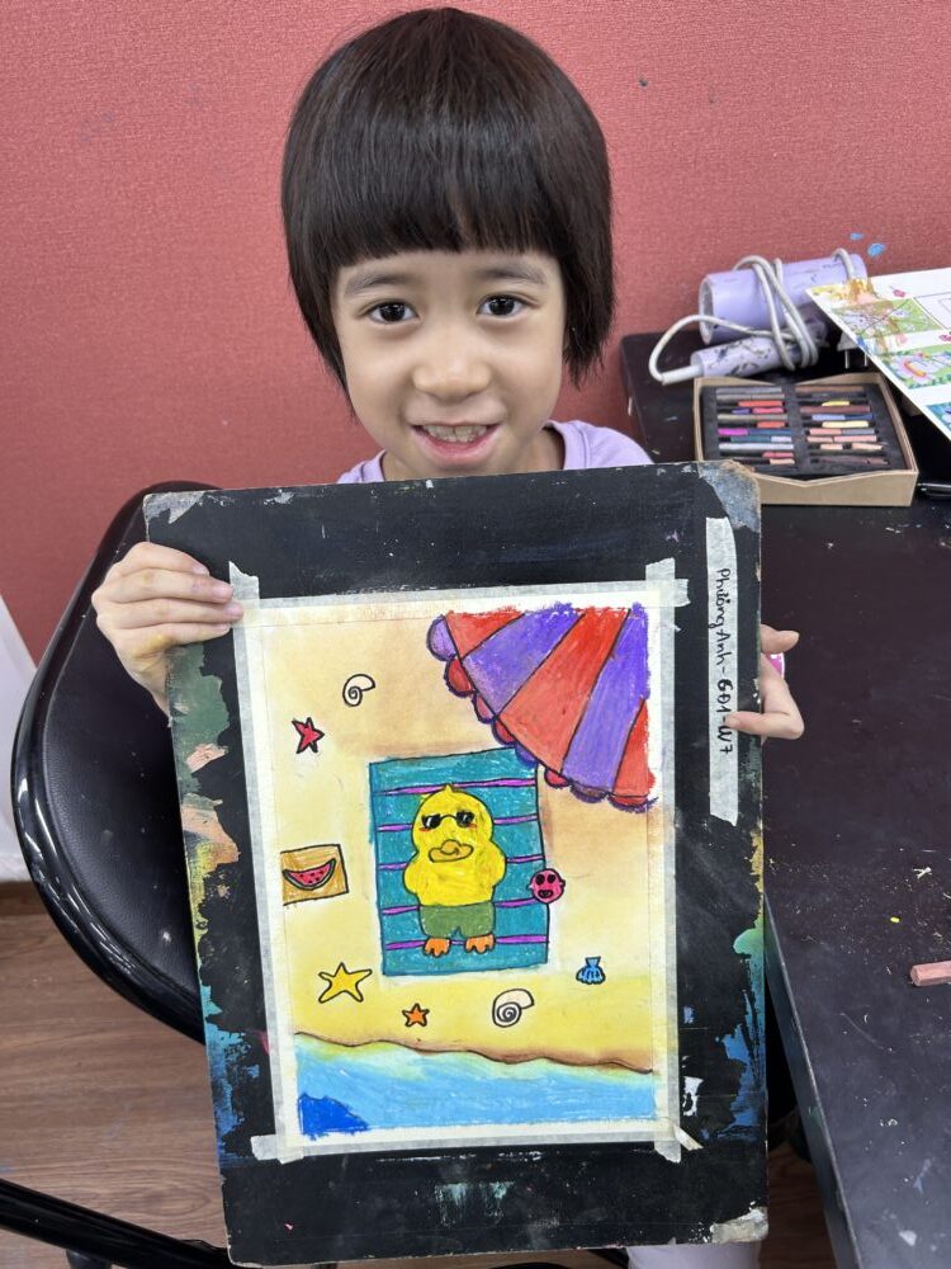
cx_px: 476
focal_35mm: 26
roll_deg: +5.7
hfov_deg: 53.1
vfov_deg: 67.3
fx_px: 952
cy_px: 634
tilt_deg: -39.6
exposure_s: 1/100
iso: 50
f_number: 1.5
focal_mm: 5.7
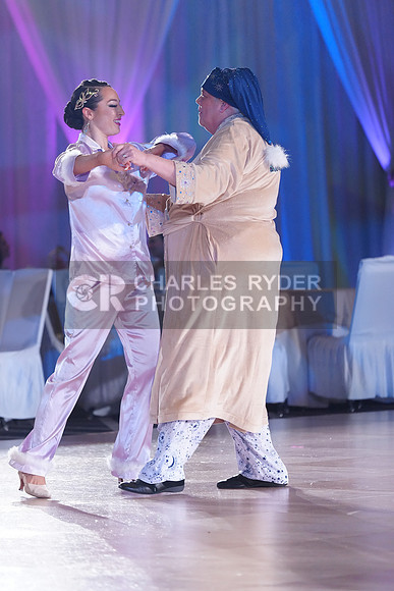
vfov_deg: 10.8
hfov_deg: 7.2
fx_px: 3117
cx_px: 197
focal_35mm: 190
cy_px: 296
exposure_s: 1/400
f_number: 4
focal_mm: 190
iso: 3200
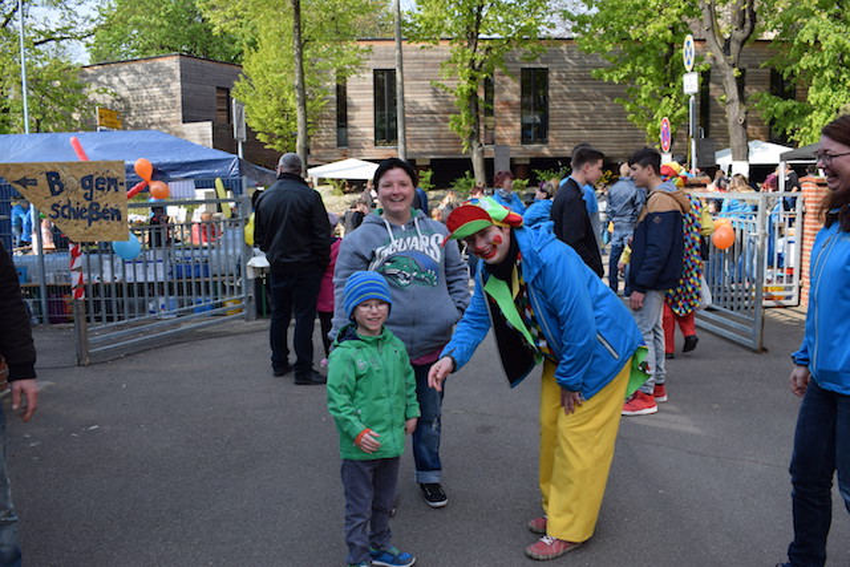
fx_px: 744
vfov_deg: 41.7
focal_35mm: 32
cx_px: 425
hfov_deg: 59.5
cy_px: 284
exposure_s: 1/250
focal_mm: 21
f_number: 6.3
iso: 200
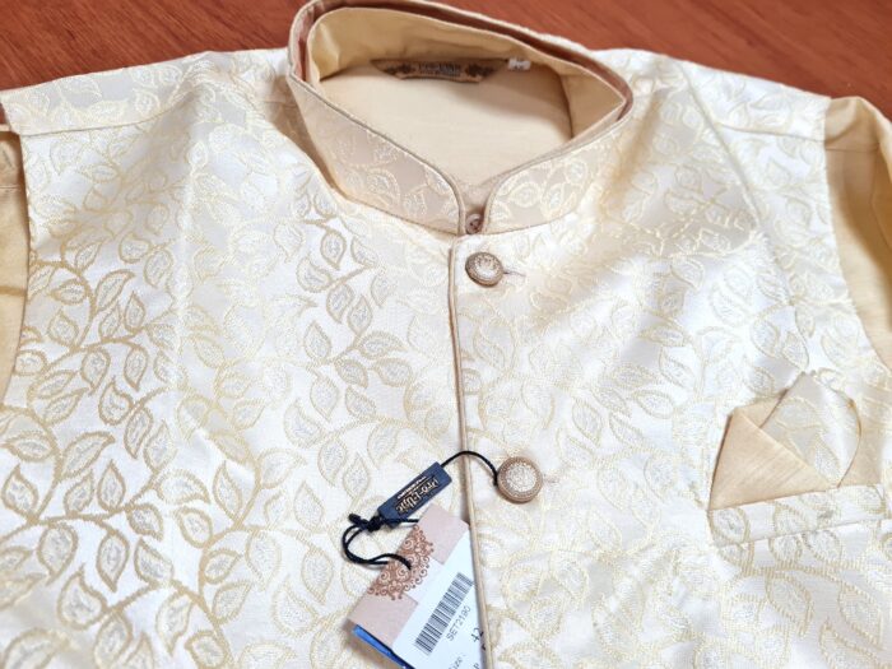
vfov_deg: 53.1
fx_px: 670
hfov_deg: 67.3
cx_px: 446
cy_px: 334
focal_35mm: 26
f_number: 1.8
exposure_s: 1/120
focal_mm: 5.4
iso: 200
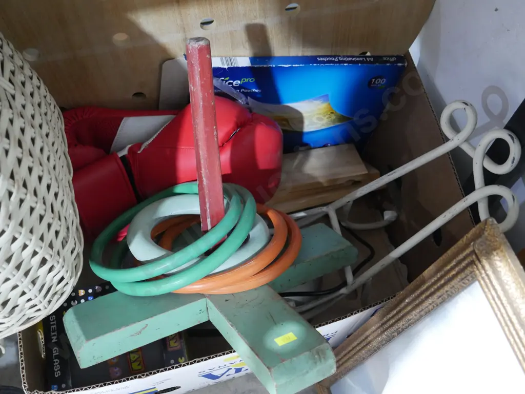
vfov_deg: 36.0
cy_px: 197
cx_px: 262
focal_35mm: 40
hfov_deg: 46.8
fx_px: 607
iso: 3200
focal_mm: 20
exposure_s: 1/25
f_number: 4.4
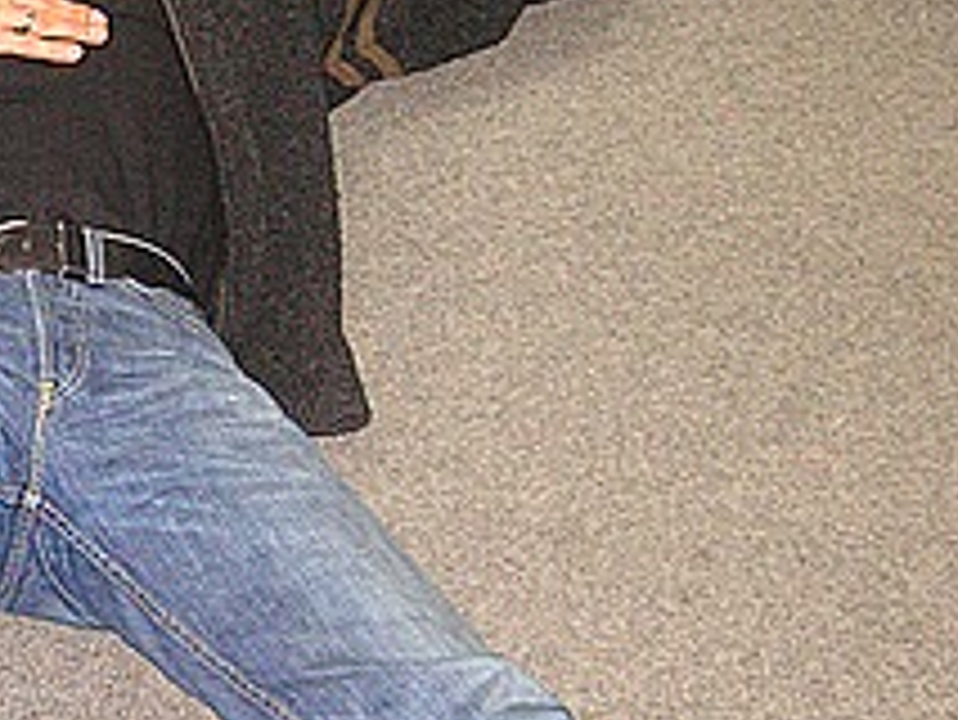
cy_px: 394
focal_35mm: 80
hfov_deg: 23.7
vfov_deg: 18.4
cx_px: 81
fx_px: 2215
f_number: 2.8
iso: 160
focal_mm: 6.1
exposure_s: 1/45
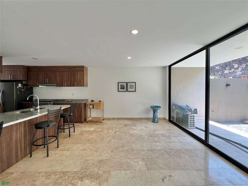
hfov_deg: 106.2
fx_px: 93
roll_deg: +0.0
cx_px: 124
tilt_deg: -1.5
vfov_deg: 89.9
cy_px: 93
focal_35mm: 13
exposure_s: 1/99
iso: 32
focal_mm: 1.57
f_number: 1.8
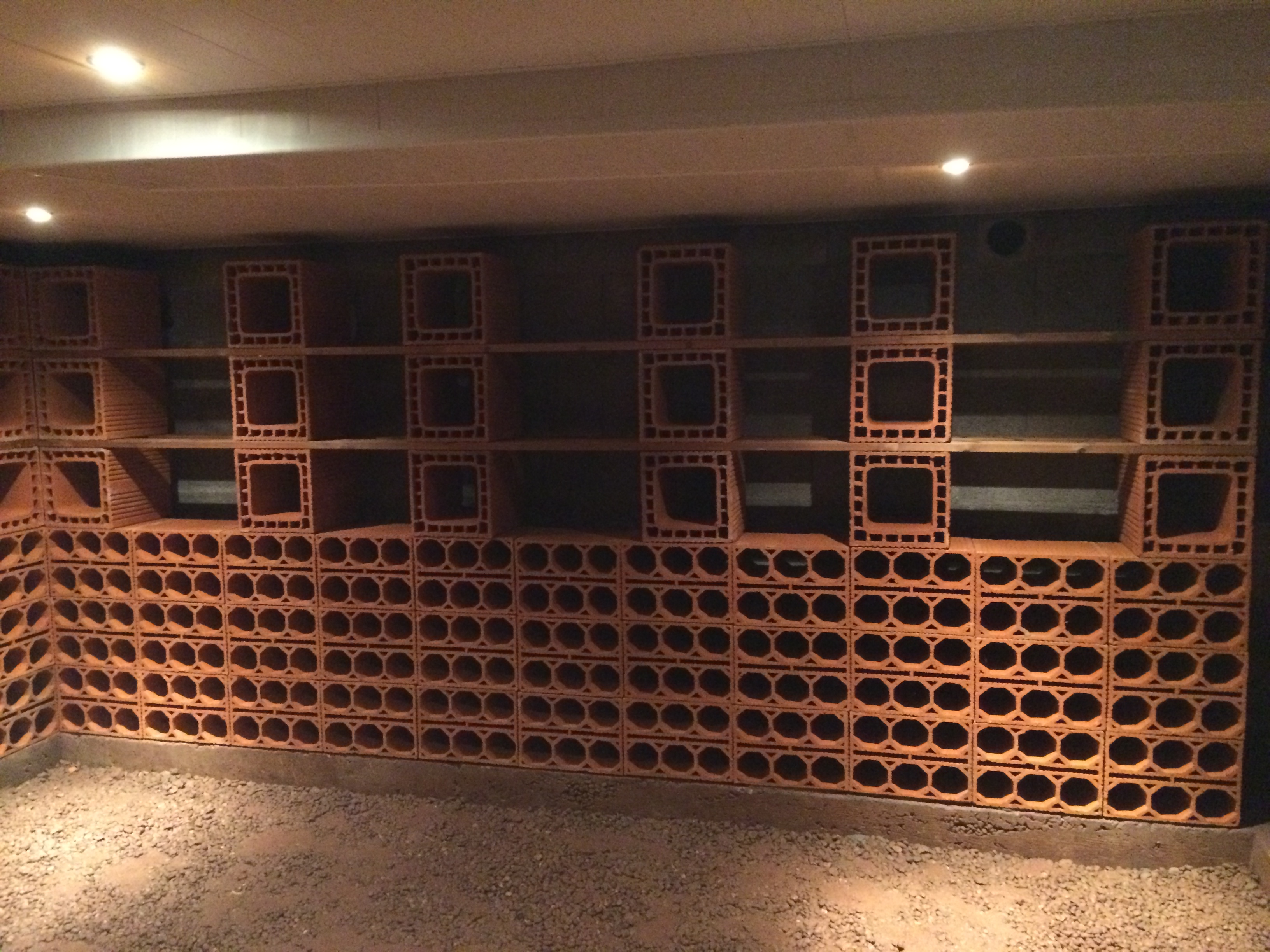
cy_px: 476
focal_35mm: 30
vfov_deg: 46.8
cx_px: 635
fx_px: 1101
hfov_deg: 60.0
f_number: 2.2
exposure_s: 1/15
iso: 500
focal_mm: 4.12
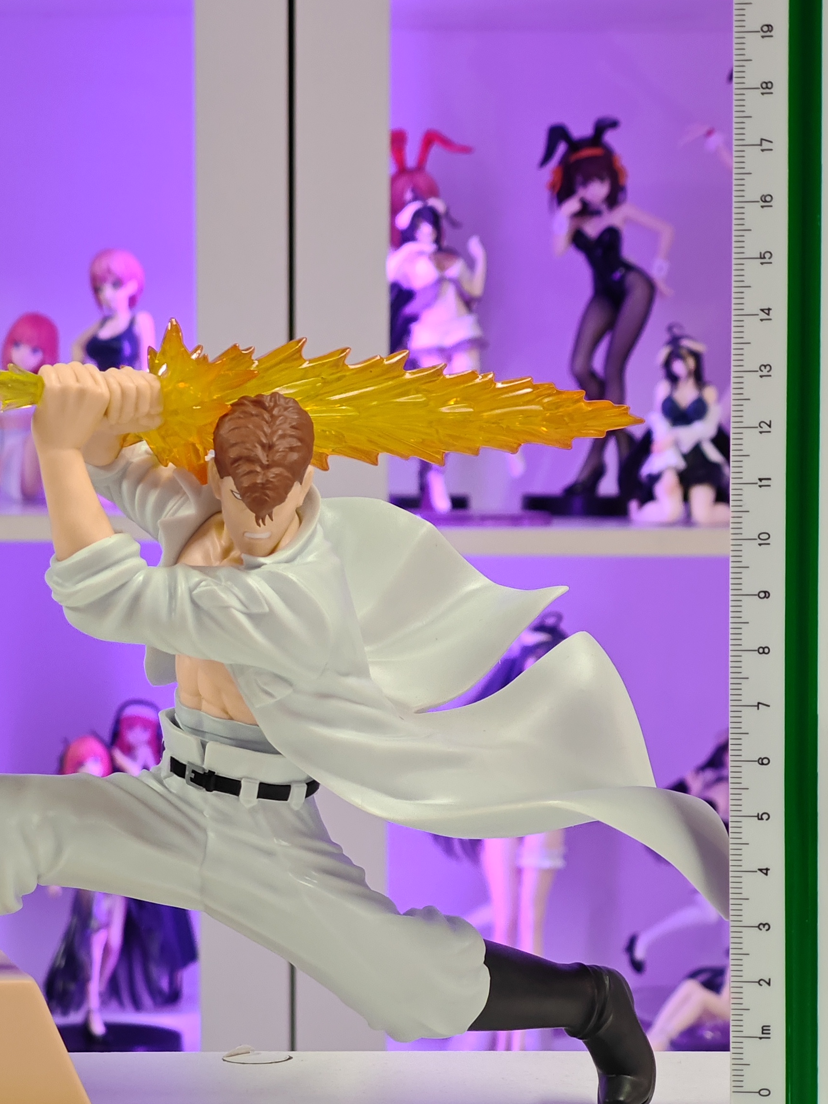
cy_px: 689
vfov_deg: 17.4
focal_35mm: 113
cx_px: 306
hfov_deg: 13.1
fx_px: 3604
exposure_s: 1/25
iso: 1000
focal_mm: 7.48
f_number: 2.4
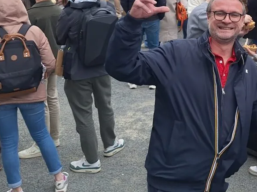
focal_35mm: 63
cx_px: 258
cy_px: -21
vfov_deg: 22.0
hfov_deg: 28.7
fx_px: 468
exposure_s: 1/1064
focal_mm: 5.54
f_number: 1.8
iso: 25
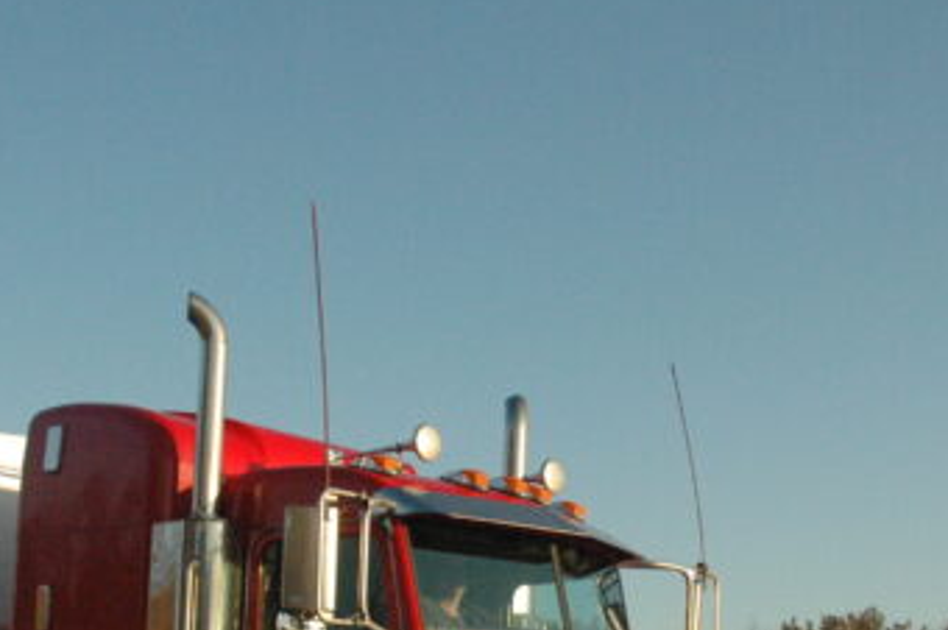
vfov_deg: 21.5
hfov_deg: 32.9
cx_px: 507
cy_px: 606
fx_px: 1605
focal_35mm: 61
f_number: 4
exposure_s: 1/5000
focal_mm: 18
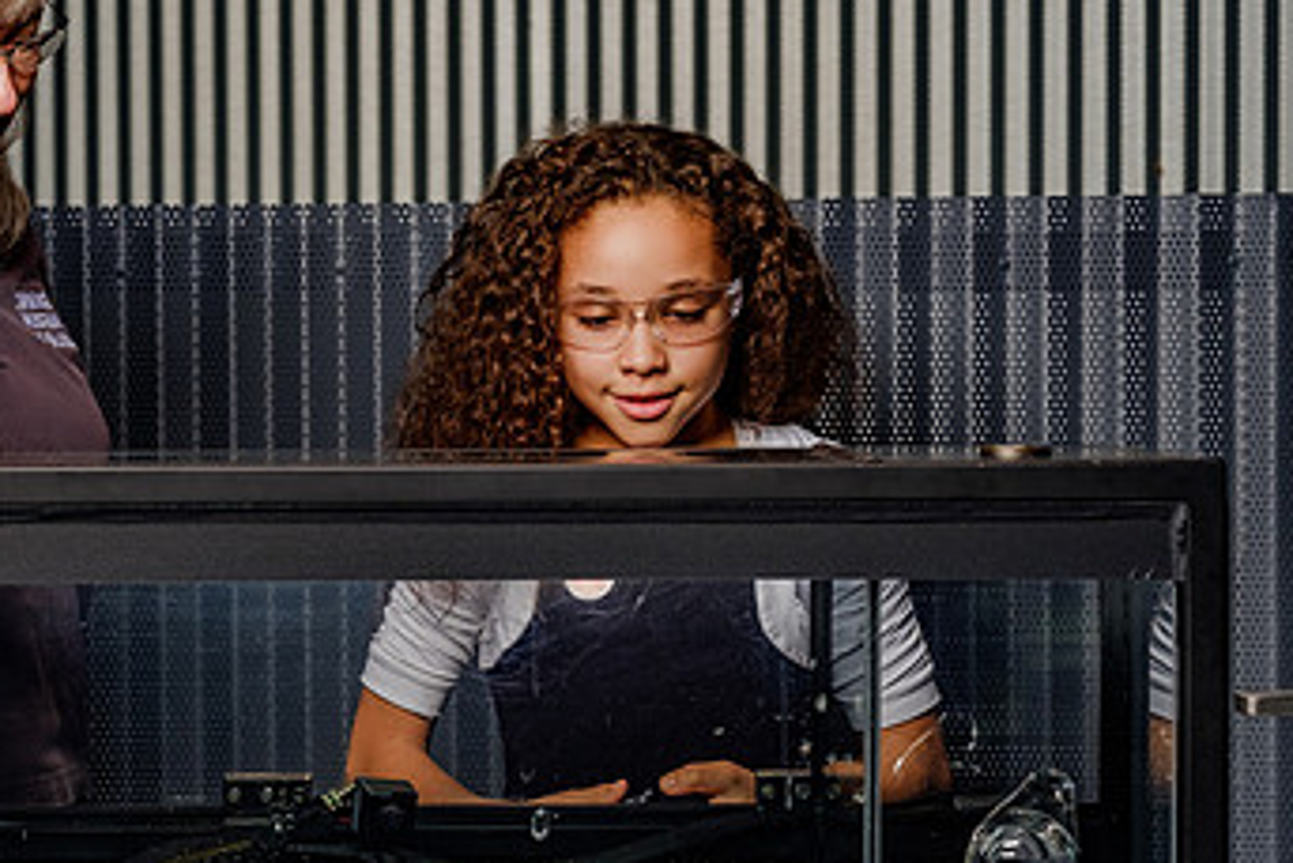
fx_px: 5102
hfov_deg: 14.4
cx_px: 305
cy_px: 563
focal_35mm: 142
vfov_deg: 9.7
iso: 800
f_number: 5.6
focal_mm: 56
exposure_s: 1/250
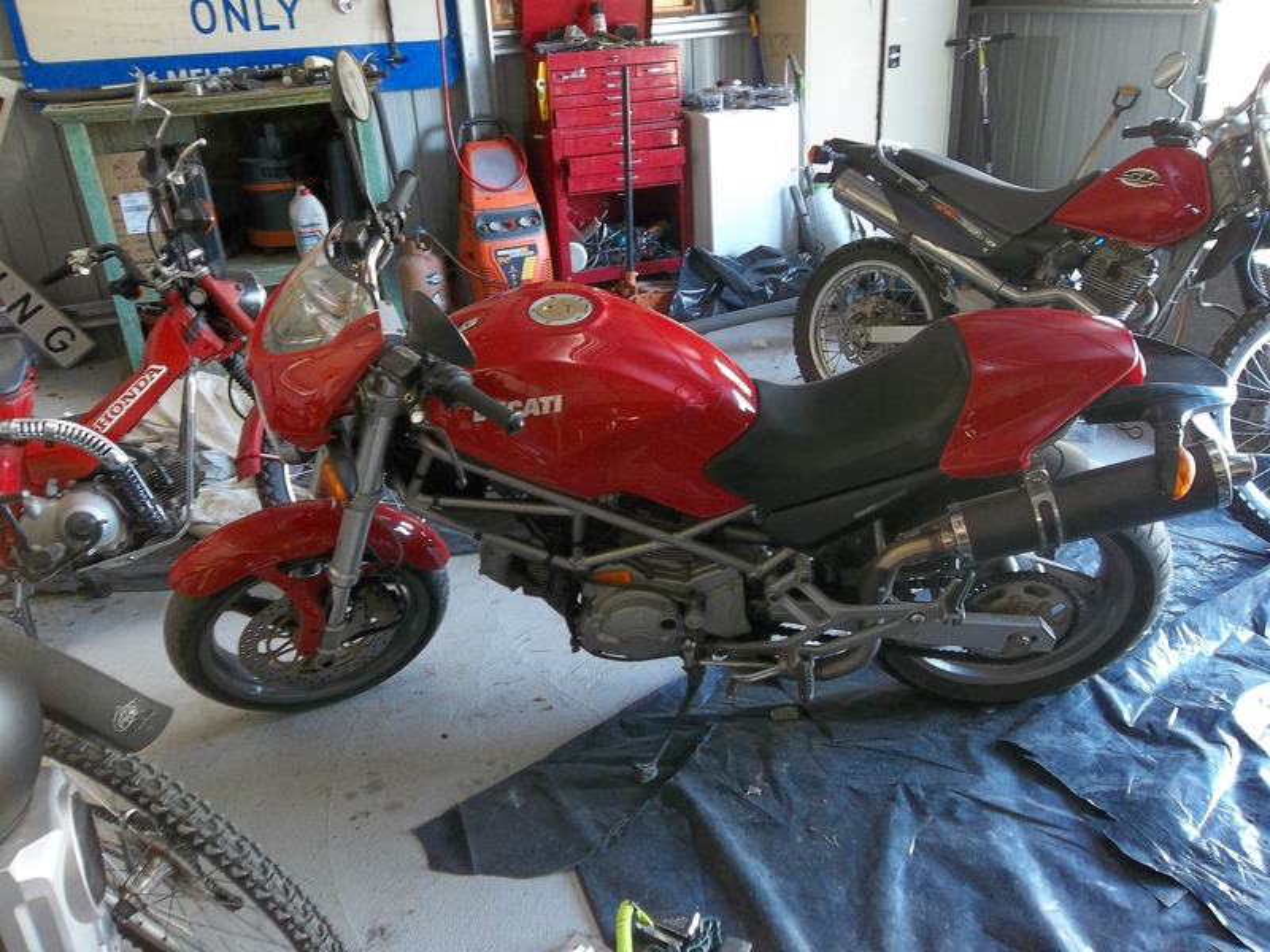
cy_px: 476
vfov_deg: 51.4
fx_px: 991
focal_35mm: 27
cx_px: 635
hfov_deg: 65.3
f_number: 3.5
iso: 160
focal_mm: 4.9
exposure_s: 1/10
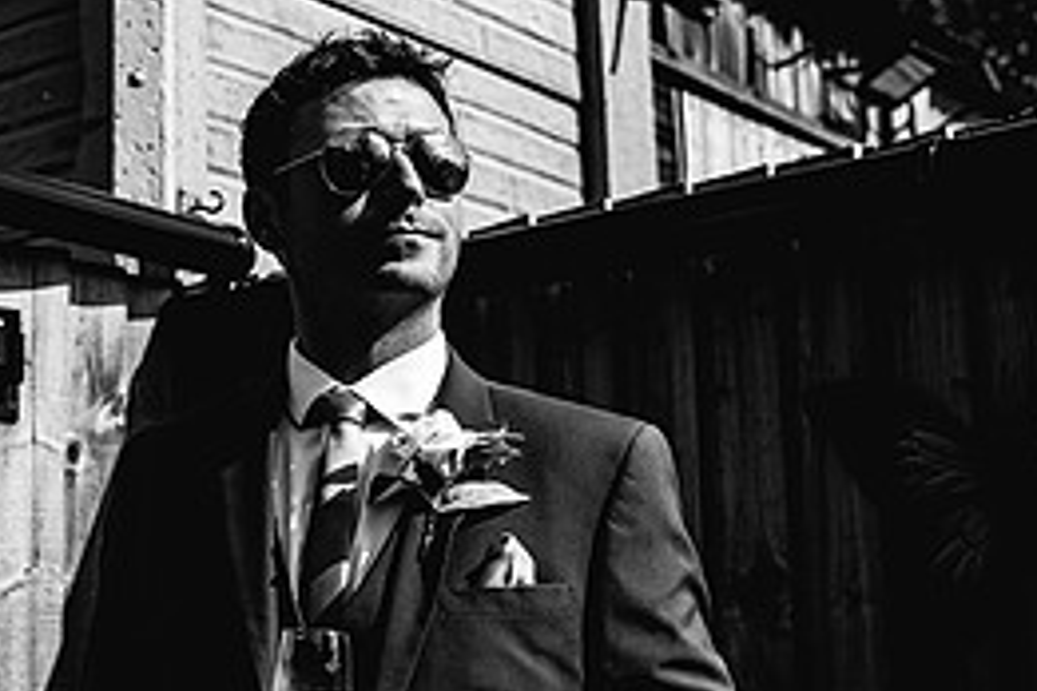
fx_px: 2304
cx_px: 12
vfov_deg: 17.1
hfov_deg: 24.3
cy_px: 351
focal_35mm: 80
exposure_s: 1/1600
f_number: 3.2
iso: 50
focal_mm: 35
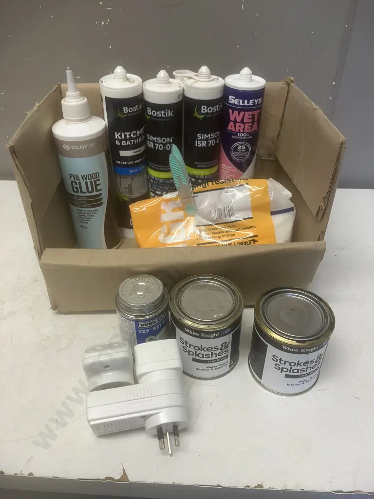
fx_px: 403
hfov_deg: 49.7
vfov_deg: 63.4
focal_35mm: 28
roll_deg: +0.1
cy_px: 250
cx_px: 187
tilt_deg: -36.3
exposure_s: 1/50
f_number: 1.8
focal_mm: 3.99
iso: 64
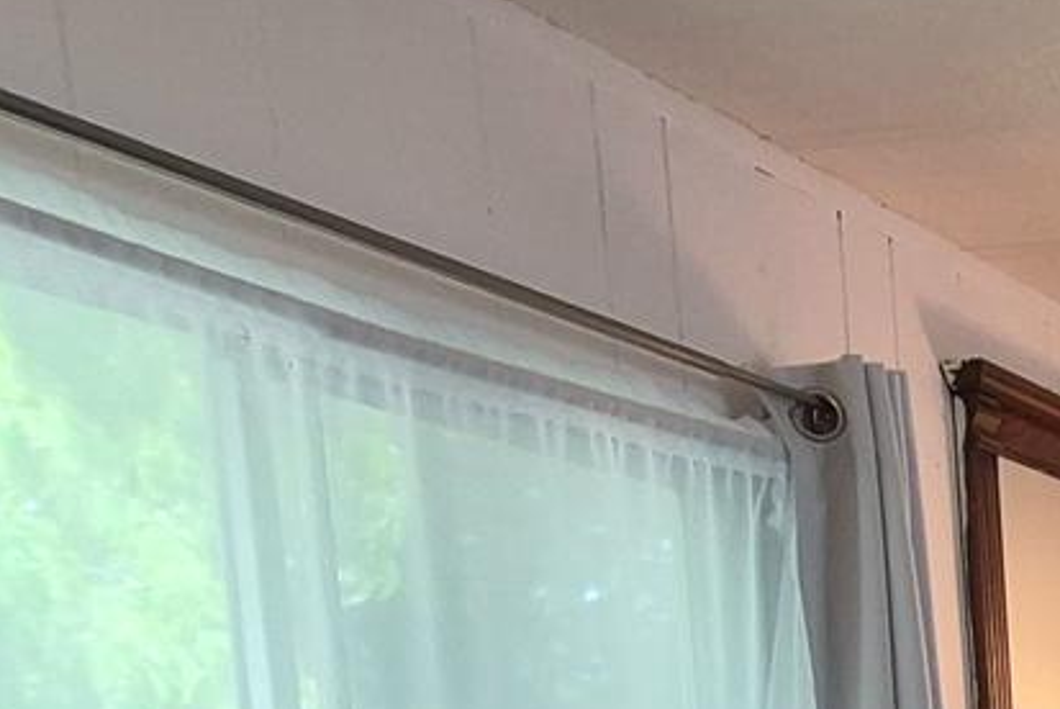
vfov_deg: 17.6
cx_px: 1637
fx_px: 1974
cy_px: 1156
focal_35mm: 67
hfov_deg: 23.4
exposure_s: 1/60
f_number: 2.2
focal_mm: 1.74
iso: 200
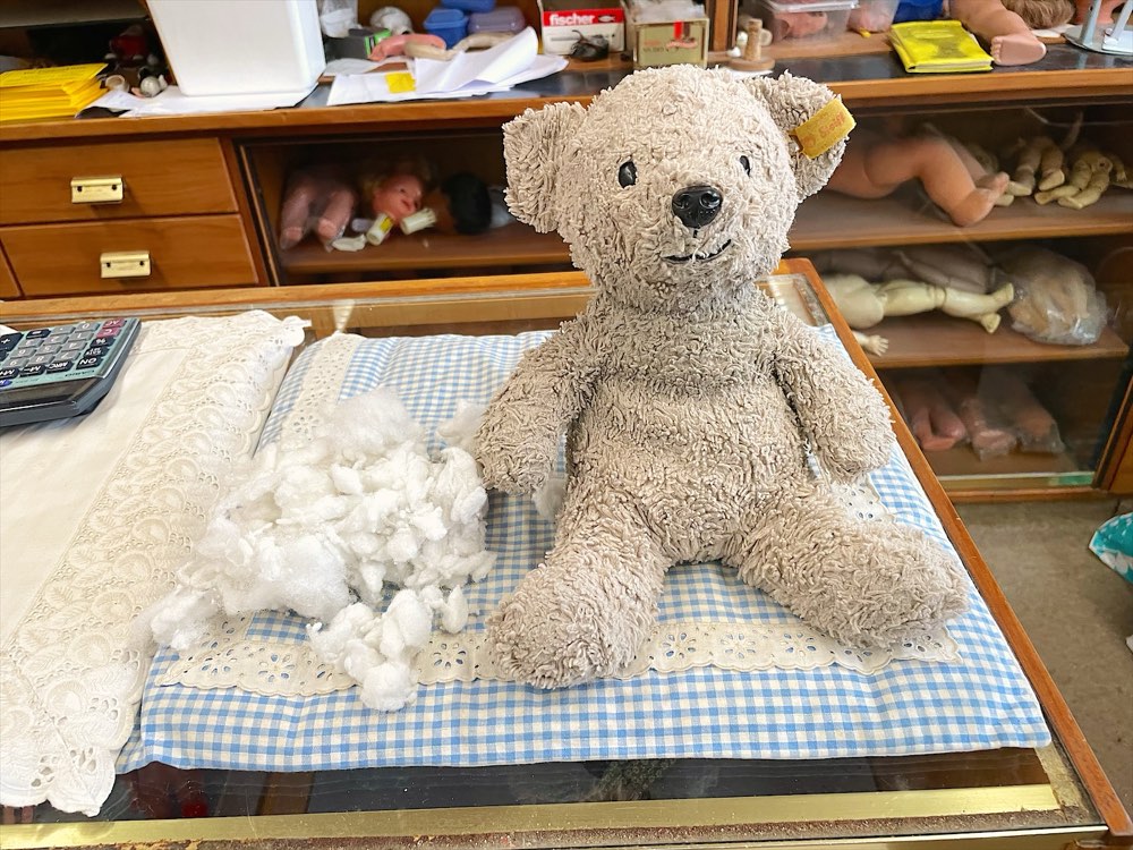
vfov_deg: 53.1
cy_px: 425
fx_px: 851
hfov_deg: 67.3
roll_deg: +3.8
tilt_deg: -34.7
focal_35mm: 26
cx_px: 566
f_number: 1.6
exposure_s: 1/50
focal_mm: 4.2
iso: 125
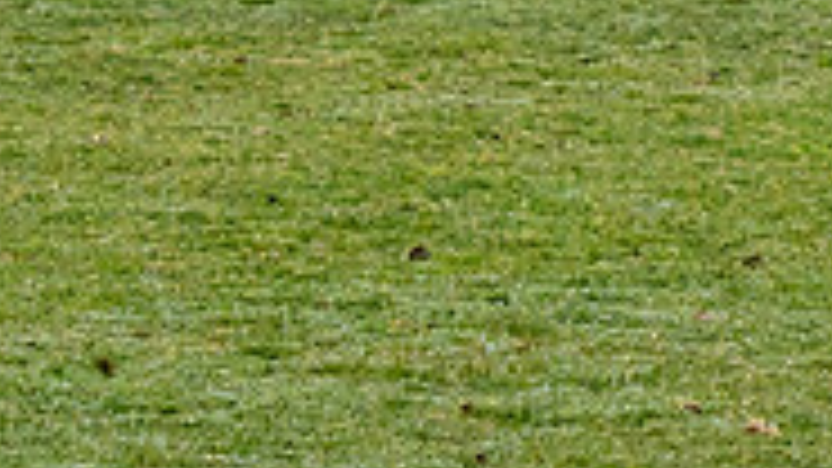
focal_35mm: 910
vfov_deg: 1.3
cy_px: -395
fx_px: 20073
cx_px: 1796
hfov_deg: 2.4
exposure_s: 1/800
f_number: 4
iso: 500
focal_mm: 78
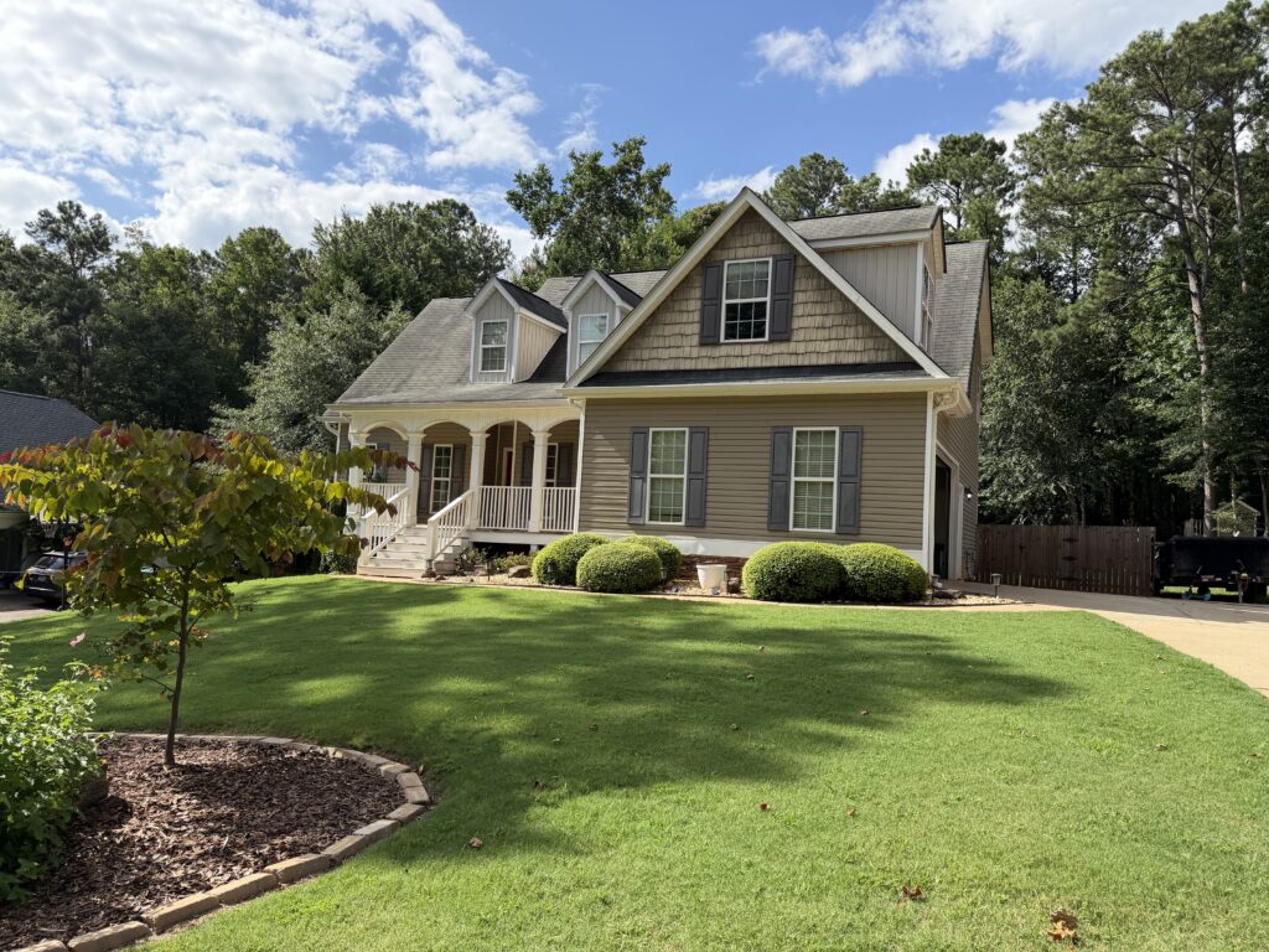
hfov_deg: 71.6
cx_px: 634
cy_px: 476
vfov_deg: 56.8
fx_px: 880
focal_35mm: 24
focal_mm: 6.76
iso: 100
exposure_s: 1/3759
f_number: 1.78
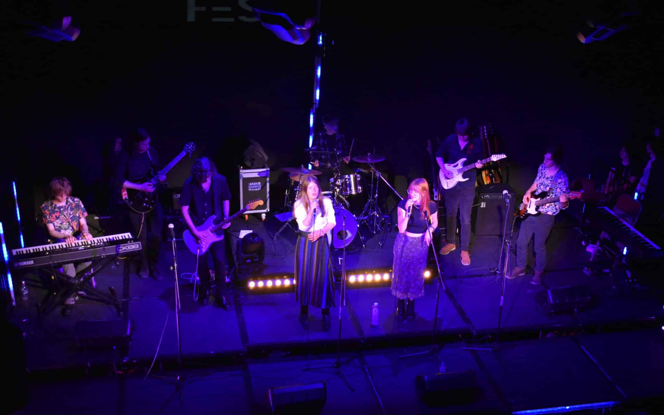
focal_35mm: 46
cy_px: 217
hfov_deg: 43.5
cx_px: 333
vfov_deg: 28.0
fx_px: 832
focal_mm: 30
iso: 3200
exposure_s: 1/125
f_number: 4.2
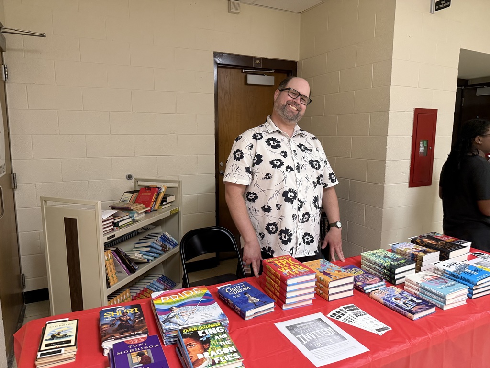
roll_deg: +0.5
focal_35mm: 24
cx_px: 245
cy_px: 184
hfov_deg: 71.6
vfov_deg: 56.8
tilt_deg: -9.2
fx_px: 340
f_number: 1.78
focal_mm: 6.76
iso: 400
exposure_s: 1/60
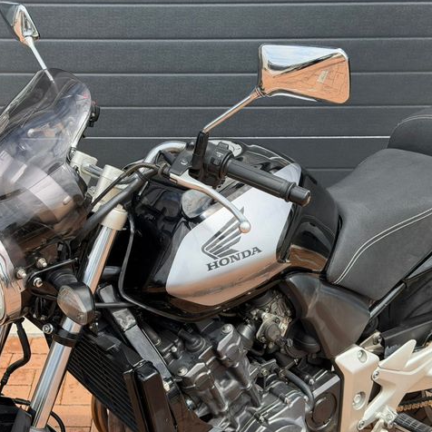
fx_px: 805
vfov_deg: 30.0
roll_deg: -1.3
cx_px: 156
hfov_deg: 29.9
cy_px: 215
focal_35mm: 57
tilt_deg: -21.3
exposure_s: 1/2342
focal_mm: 6.76
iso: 100
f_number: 1.78
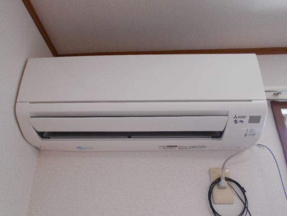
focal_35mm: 28
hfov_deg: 63.4
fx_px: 232
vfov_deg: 49.8
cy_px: 108
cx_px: 143
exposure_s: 1/30
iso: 200
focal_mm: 4.6
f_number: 3.2
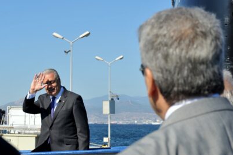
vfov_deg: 13.1
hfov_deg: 19.6
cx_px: 91
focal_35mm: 104
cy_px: 94
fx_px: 673
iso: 200
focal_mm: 70
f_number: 11
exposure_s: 1/320
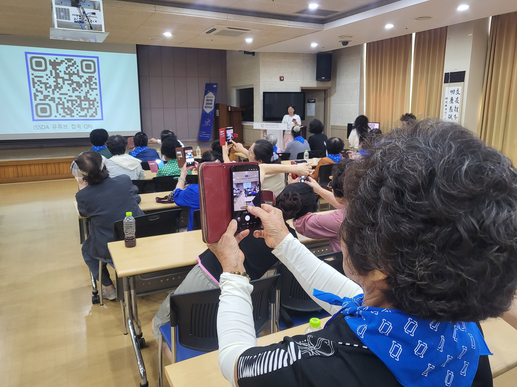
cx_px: 258
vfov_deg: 53.1
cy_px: 194
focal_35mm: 26
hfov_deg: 67.3
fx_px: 388
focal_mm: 4.25
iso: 320
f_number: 1.8
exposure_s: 1/120
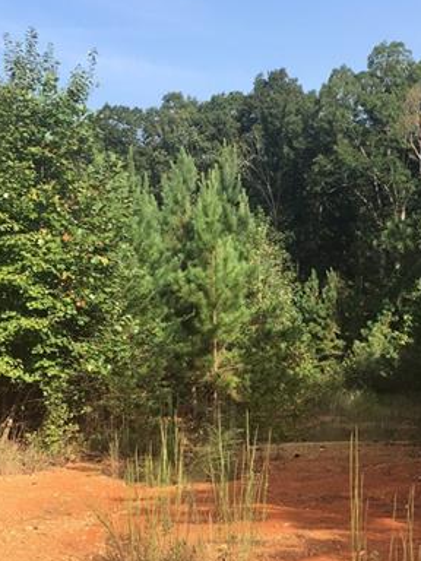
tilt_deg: -3.5
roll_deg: +1.5
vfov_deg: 33.1
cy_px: 335
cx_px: 344
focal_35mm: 58
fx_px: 941
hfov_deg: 24.8
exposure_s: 1/810
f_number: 2.2
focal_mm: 4.15
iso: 25
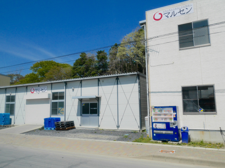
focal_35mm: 30
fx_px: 195
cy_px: 84
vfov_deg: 46.8
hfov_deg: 60.0
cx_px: 112
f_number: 11
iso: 200
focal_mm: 15
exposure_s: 1/500
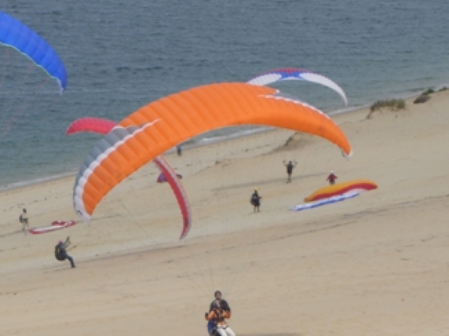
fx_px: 2903
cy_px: 187
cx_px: 136
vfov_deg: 6.6
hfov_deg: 8.8
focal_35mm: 224
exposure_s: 1/250
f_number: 7.4
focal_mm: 23.7
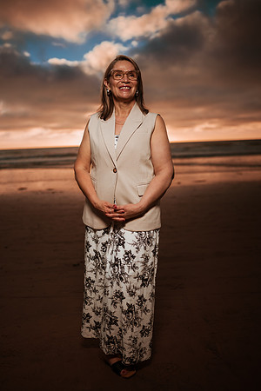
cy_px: 196
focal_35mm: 35
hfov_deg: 37.9
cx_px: 130
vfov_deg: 54.4
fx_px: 381
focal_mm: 35
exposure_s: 1/4000
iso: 50
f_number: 1.8
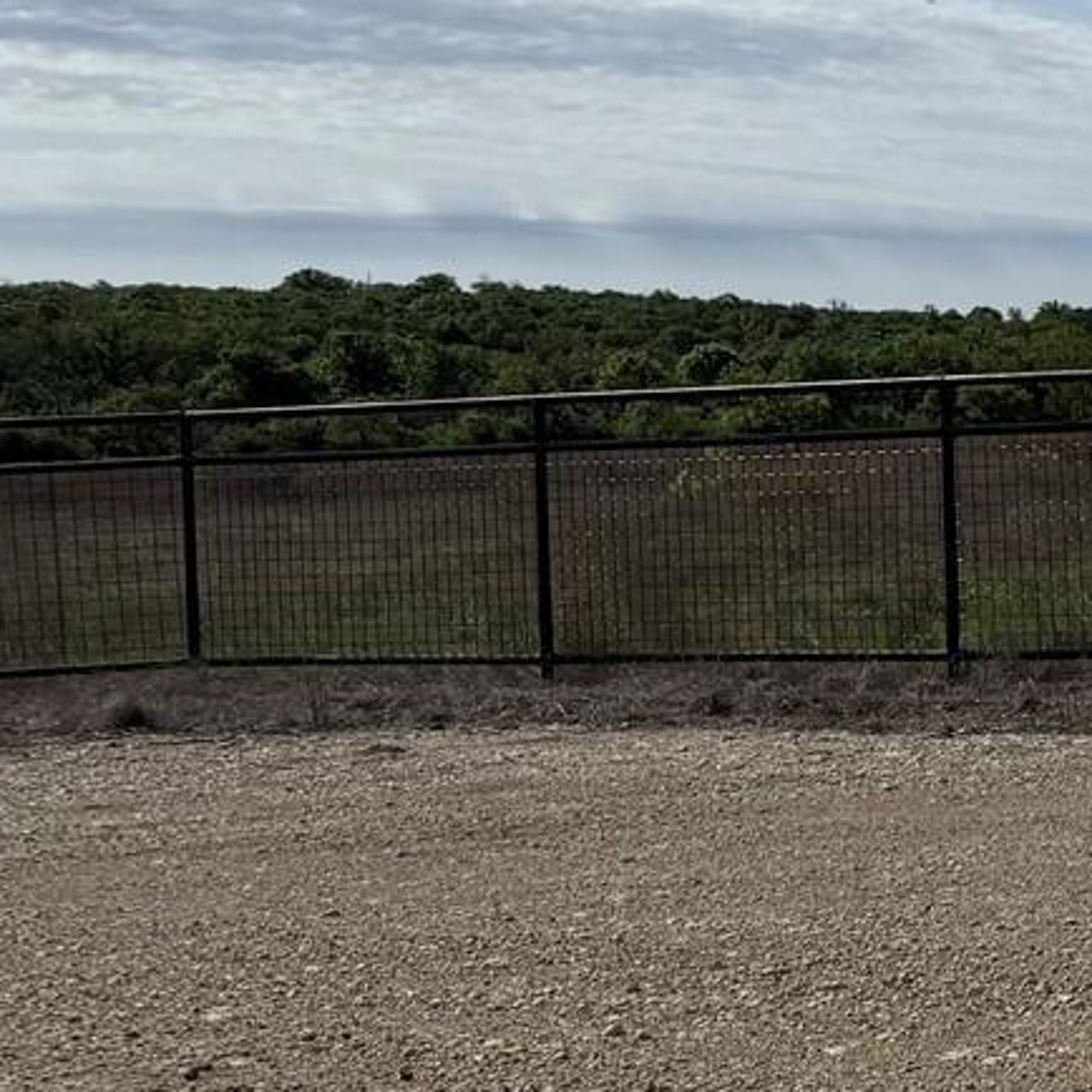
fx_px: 3569
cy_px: 501
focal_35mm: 100
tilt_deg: -1.4
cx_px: 2431
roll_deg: -1.4
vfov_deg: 17.4
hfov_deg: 13.7
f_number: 1.78
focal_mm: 6.76
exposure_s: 1/9009
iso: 80
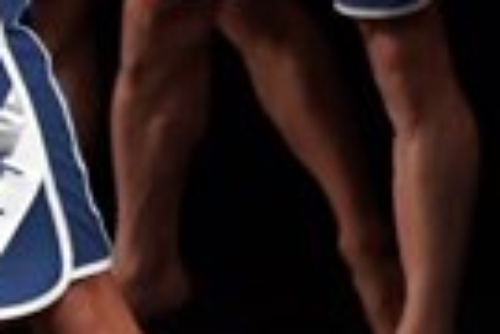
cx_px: -754
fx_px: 21484
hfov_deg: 1.3
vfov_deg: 0.9
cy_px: -33
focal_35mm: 1547
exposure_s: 1/400
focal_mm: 180
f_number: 5.6
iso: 3200
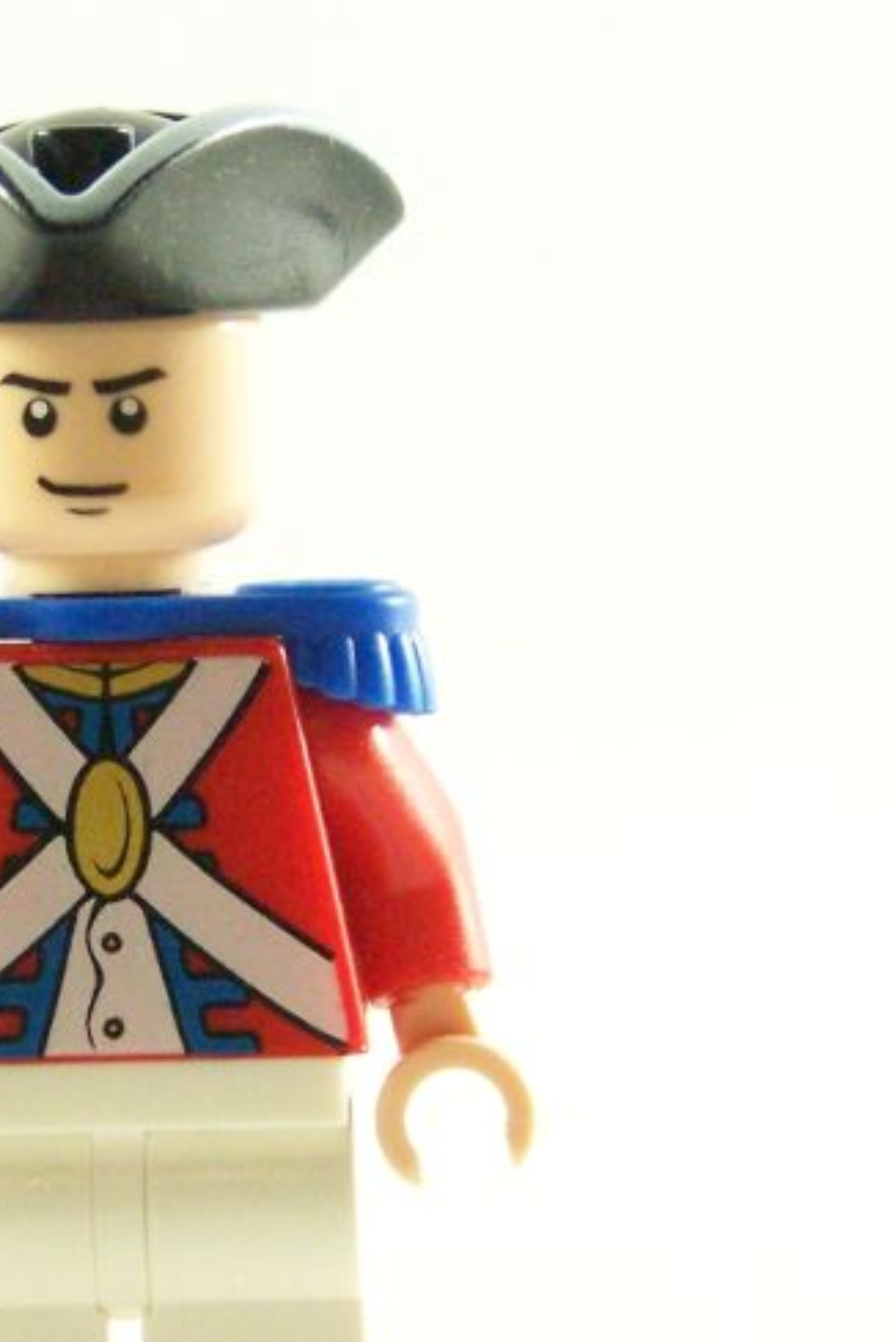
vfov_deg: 9.0
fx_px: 8537
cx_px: 137
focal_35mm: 229
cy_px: 855
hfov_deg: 6.0
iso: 400
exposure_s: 1/60
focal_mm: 17.5
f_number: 3.6
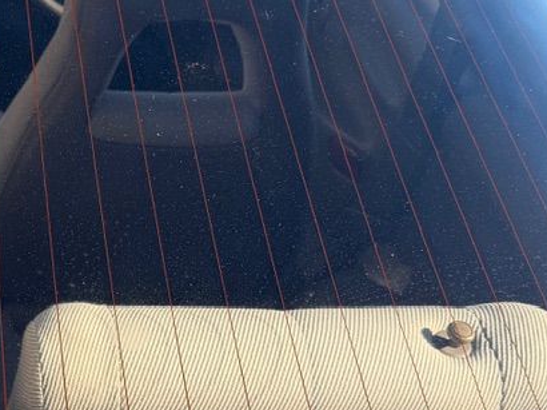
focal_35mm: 75
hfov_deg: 24.5
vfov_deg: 19.4
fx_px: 1184
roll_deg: +0.6
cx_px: -36
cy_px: 341
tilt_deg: -36.1
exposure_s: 1/1437
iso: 80
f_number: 1.78
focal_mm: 6.76
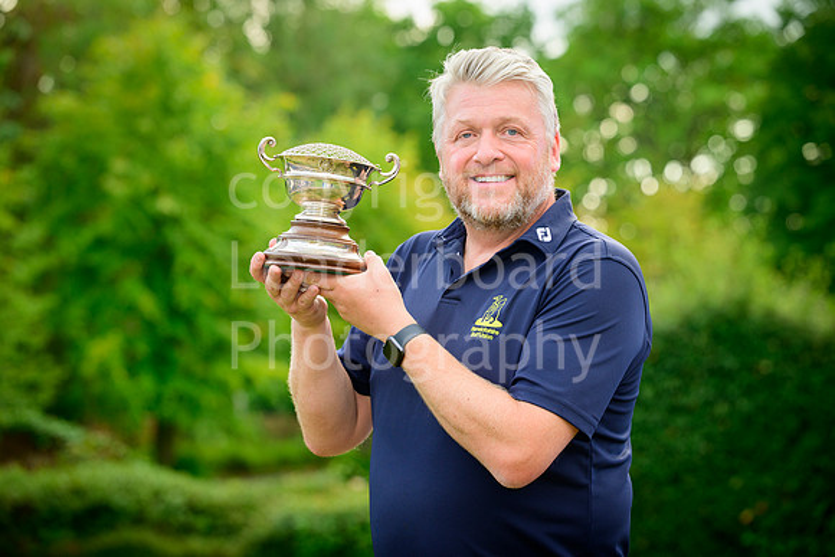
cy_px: 278
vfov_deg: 13.0
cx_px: 418
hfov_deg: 19.5
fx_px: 2436
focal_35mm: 105
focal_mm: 105
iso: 200
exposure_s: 1/250
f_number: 4
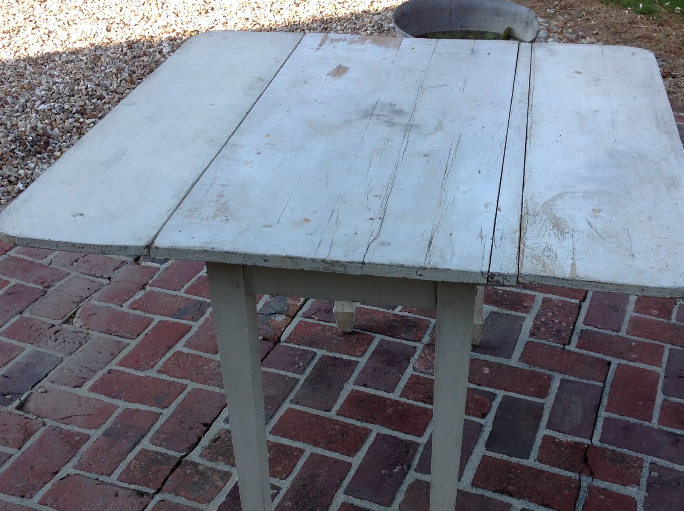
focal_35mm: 50
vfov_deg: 28.9
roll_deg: +0.7
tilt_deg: -34.2
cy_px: 328
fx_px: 987
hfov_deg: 38.2
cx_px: 354
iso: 50
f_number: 2.4
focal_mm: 4.28
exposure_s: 1/373
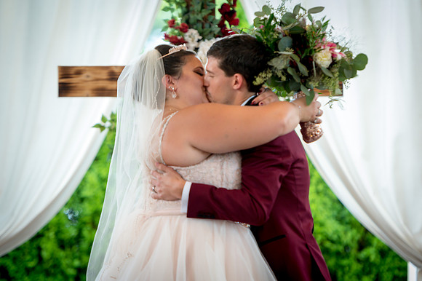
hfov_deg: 10.2
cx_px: 234
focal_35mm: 201
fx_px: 2354
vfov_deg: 6.8
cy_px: 156
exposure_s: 1/60
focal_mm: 180
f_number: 2.8
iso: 1100
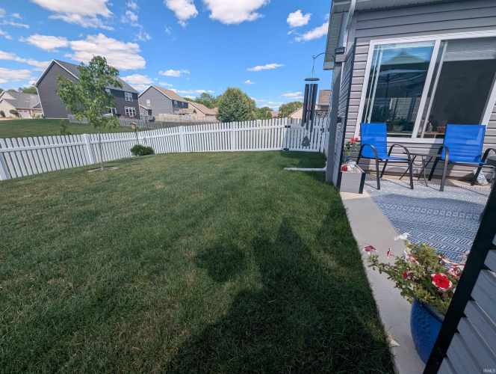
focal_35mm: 13
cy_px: 187
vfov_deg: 90.1
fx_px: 187
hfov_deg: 106.1
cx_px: 248
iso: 47
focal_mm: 1.95
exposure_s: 1/1261
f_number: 2.2
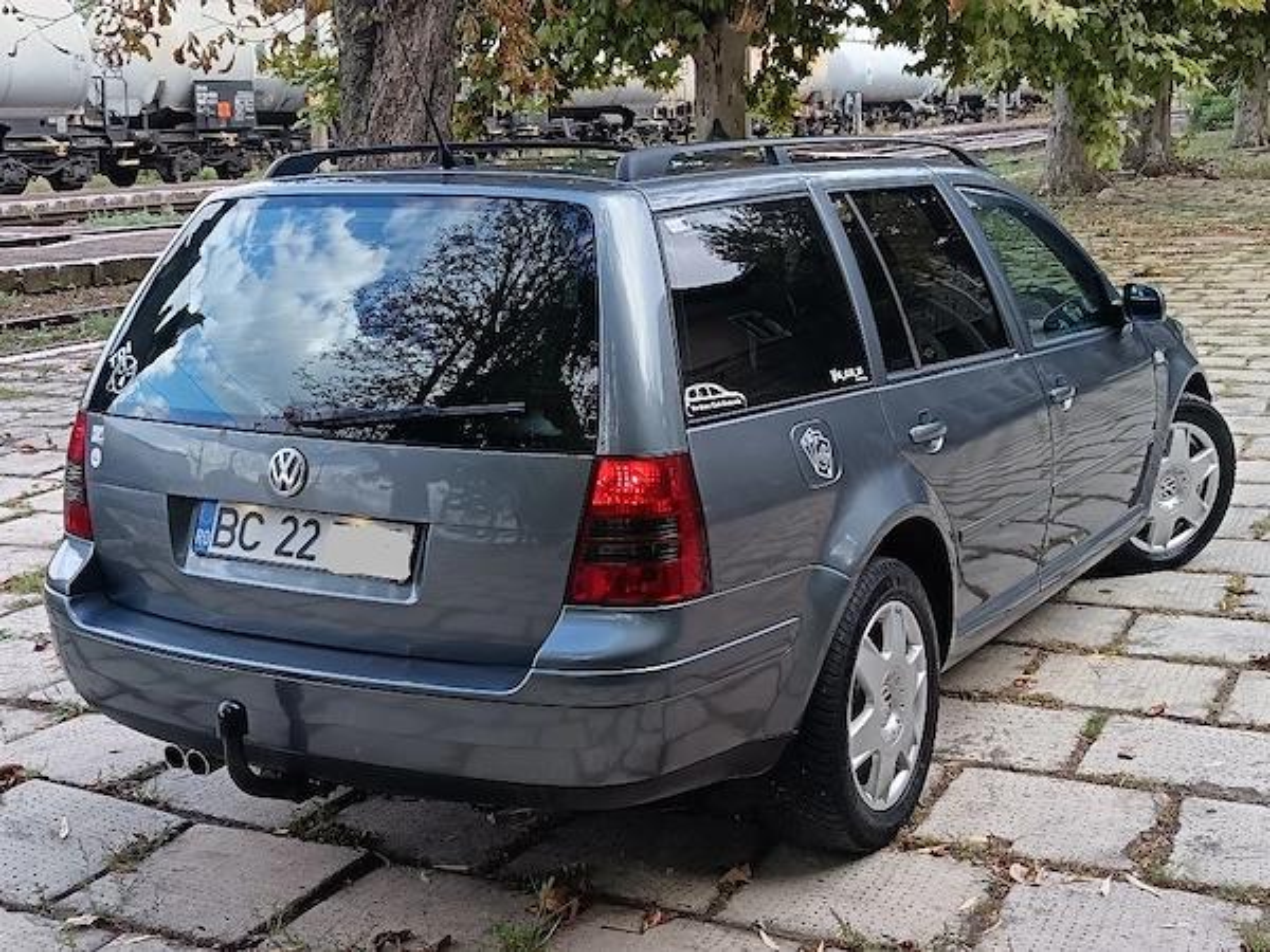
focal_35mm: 48
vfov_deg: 30.3
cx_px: 635
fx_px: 1761
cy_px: 476
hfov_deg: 39.7
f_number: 1.75
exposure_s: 1/100
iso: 295
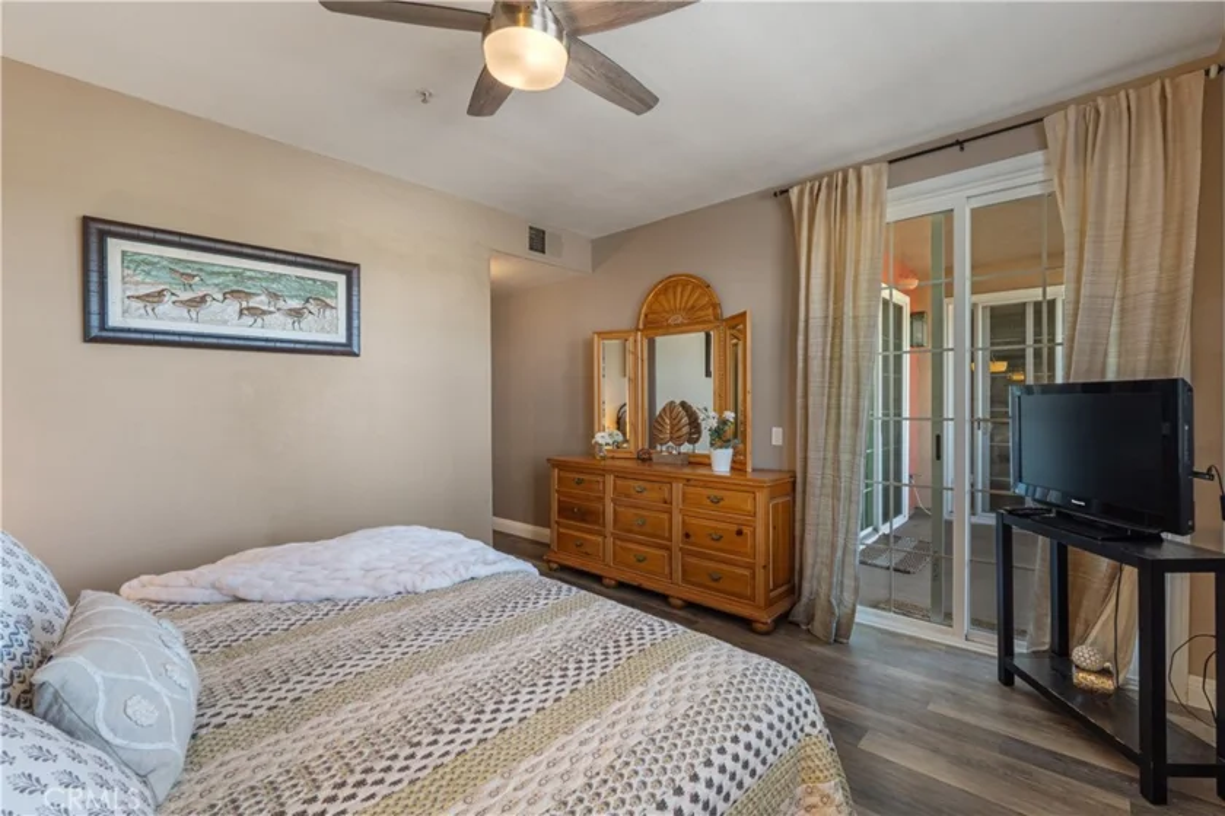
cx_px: 612
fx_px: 544
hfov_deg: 96.7
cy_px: 408
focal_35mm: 16
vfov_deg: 73.7
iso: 800
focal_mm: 16
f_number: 9
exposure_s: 1/8
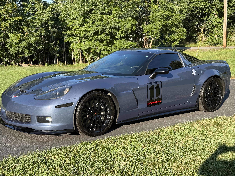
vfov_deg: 30.3
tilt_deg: -10.3
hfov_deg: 39.7
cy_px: 88
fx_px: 326
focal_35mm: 48
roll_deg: +1.4
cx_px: 118
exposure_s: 1/1167
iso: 64
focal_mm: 6.76
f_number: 1.78
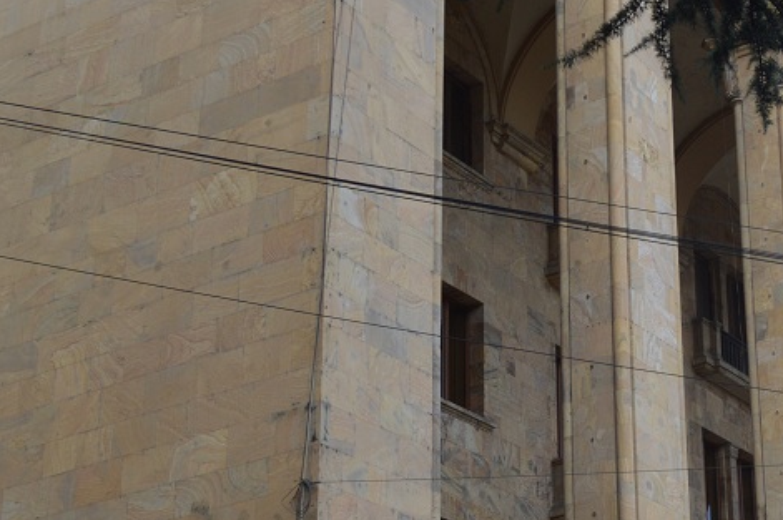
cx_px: 941
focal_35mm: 84
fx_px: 1825
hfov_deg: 22.3
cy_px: 419
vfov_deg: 16.1
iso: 100
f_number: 5.6
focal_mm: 22
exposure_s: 1/125
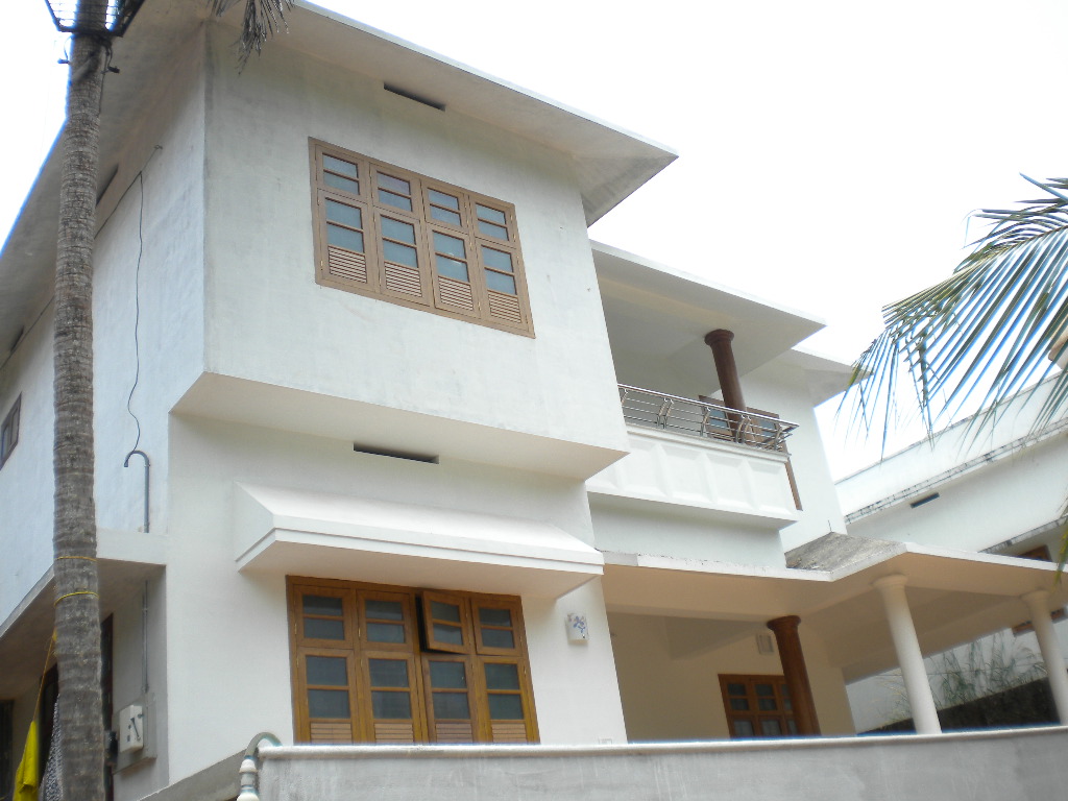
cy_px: 400
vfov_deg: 40.7
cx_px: 534
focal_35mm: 35
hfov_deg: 52.6
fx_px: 1080
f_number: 4.6
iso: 80
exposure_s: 1/247
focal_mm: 6.3
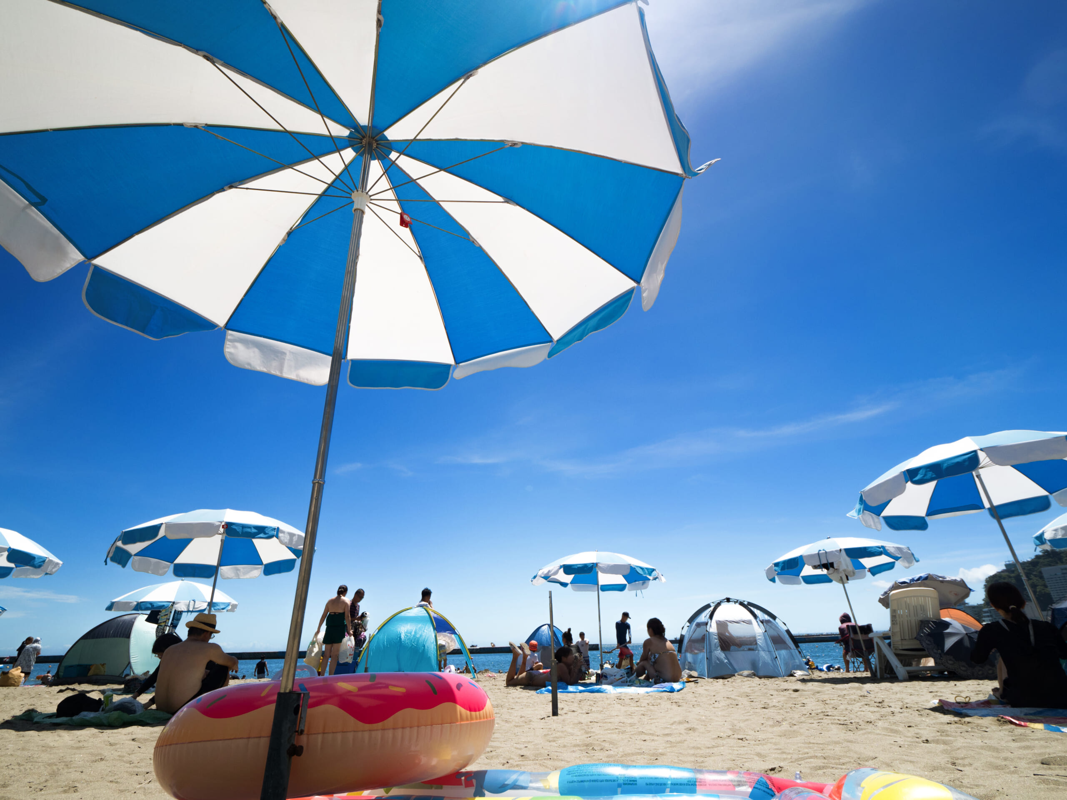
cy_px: 400
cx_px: 534
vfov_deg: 78.1
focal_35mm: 16
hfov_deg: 94.5
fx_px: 493
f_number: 6.3
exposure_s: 1/320
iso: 200
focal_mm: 8
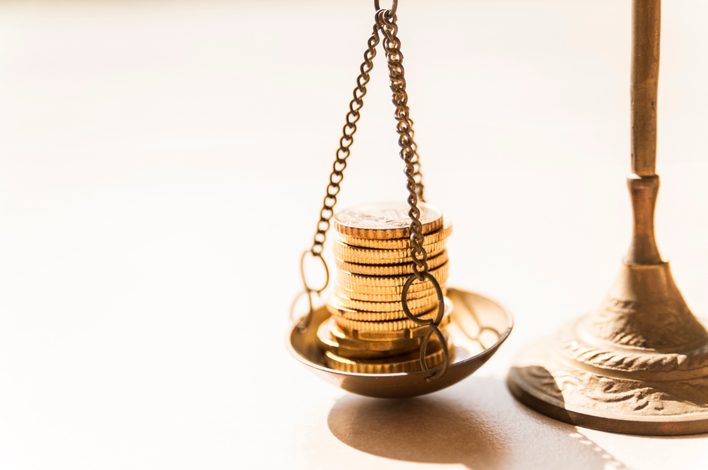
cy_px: 235
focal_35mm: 75
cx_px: 354
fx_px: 1473
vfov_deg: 18.1
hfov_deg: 27.0
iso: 200
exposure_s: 1/2000
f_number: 2.8
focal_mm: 50
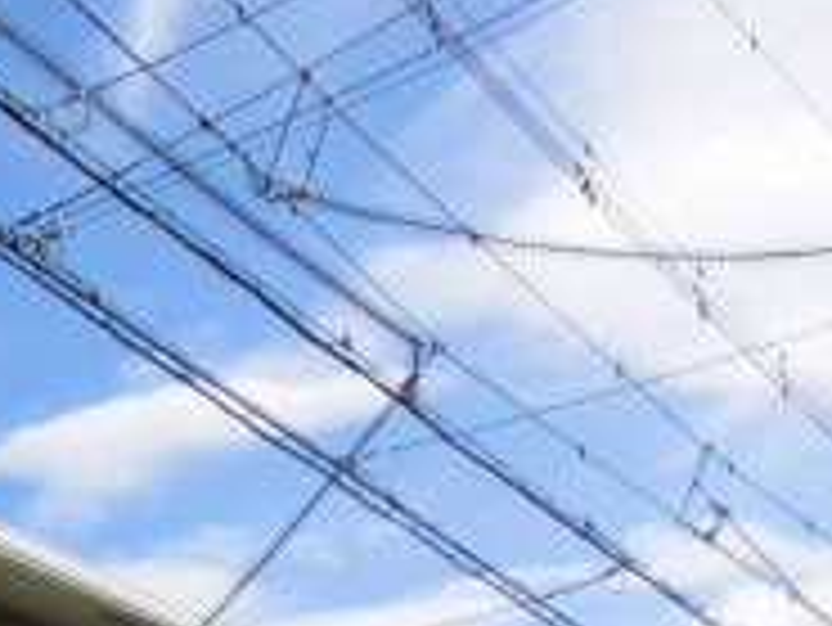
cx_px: -495
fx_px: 2165
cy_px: 955
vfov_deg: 15.1
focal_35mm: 90
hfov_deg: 18.6
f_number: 3.5
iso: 100
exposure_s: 1/640
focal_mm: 4.6
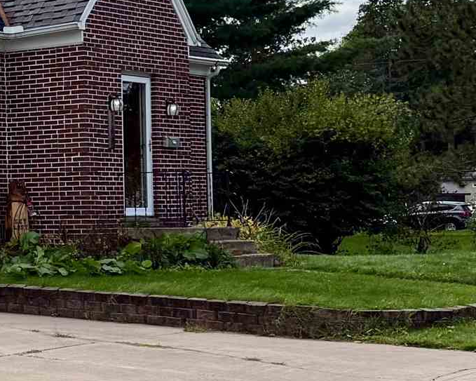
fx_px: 1493
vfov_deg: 14.5
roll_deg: +1.0
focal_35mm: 106
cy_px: 160
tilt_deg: +2.5
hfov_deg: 16.0
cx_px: -320
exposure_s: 1/6173
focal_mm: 6.76
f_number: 1.78
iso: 100
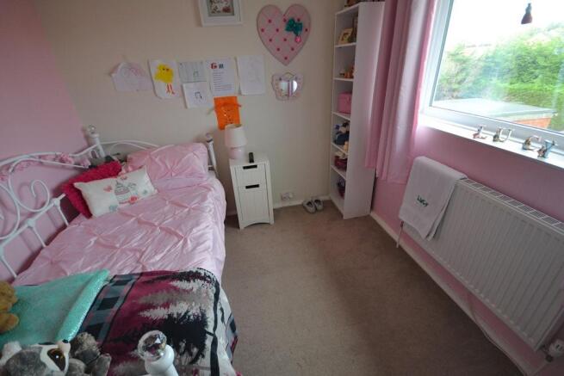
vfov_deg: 77.4
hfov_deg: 100.4
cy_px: 188
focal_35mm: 15
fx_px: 235
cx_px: 282
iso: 720
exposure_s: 1/60
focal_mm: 10
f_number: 4
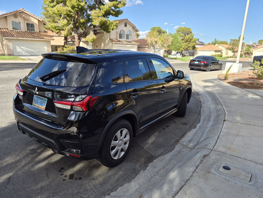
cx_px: 132
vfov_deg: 58.9
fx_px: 175
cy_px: 99
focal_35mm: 23
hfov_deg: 73.9
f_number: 1.8
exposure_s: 1/3688
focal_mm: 5.4
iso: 80
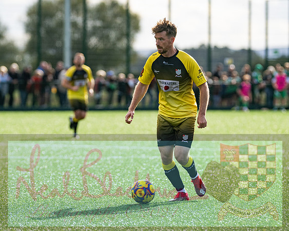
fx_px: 2903
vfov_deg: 4.6
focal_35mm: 339
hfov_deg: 5.7
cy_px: 114
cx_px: 153
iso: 400
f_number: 4
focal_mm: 210
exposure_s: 1/2500
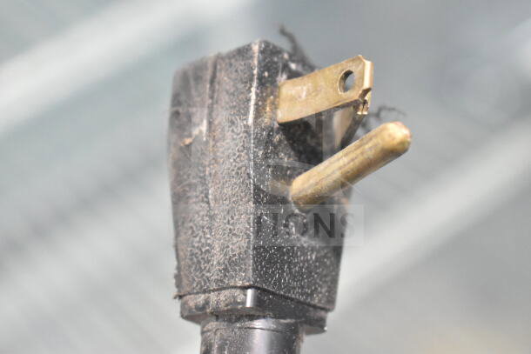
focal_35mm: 82
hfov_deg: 24.6
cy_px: 177
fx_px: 1217
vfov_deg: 16.6
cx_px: 266
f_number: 5.6
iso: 9000
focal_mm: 55
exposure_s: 1/100
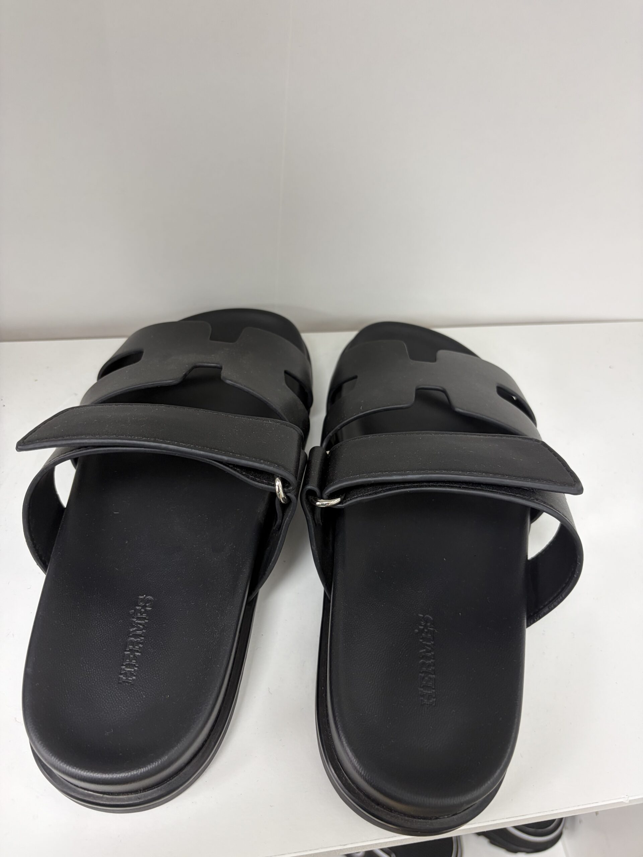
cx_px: 322
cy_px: 428
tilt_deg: -48.8
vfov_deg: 67.3
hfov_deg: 53.1
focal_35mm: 26
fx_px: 644
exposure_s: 1/50
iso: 80
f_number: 1.6
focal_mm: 5.96
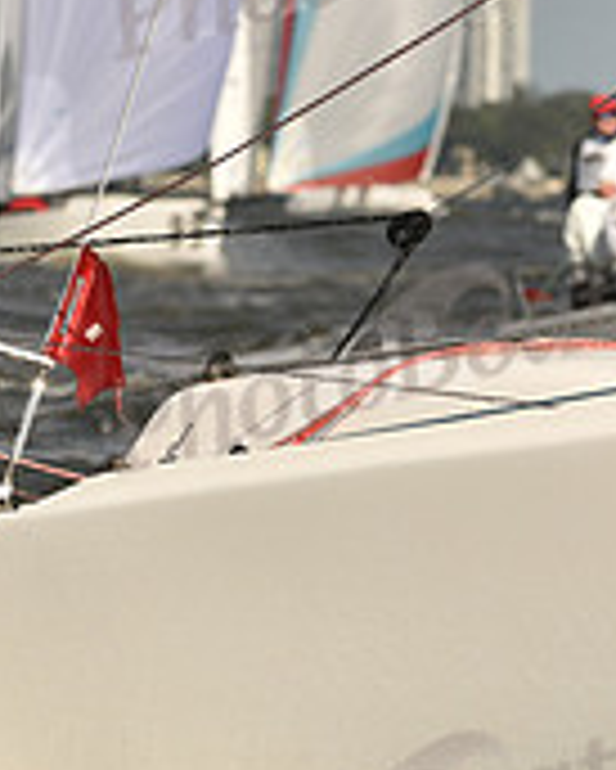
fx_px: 14481
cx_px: -121
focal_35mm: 636
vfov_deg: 3.0
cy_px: 655
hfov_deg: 2.4
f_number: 8
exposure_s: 1/1250
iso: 250
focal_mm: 200
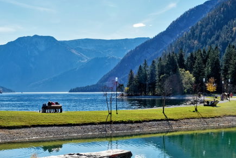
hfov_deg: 30.9
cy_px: 111
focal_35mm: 65
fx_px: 426
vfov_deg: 20.8
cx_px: 113
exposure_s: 1/250
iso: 100
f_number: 7.1
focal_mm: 16.31
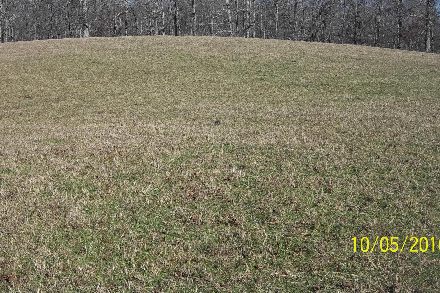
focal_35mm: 56
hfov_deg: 35.6
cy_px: 91
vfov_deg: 24.0
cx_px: 206
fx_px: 684
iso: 80
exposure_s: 1/160
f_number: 11.3
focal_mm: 7.8
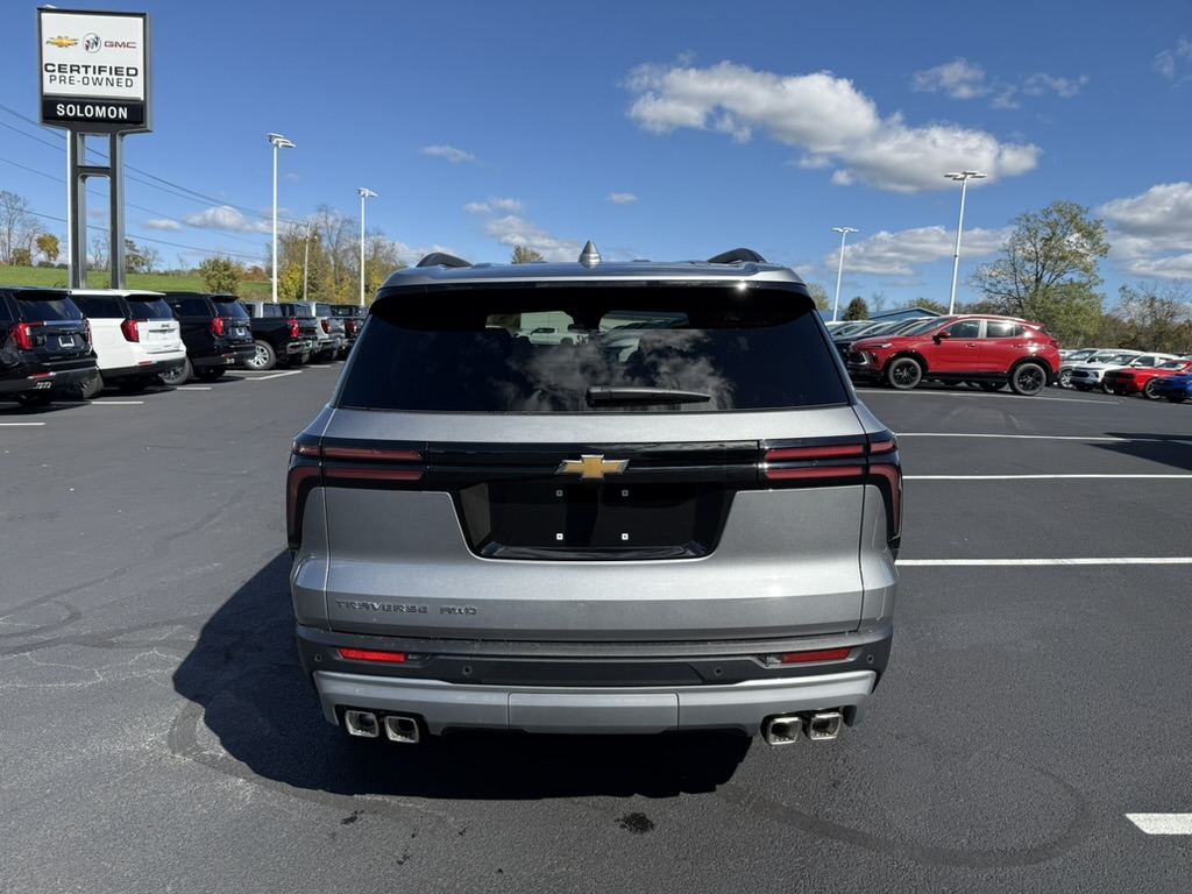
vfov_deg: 56.8
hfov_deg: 71.6
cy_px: 447
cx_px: 596
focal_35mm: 24
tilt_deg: -6.7
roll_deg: -3.0
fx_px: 826
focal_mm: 6.76
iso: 80
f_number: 1.78
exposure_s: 1/3759
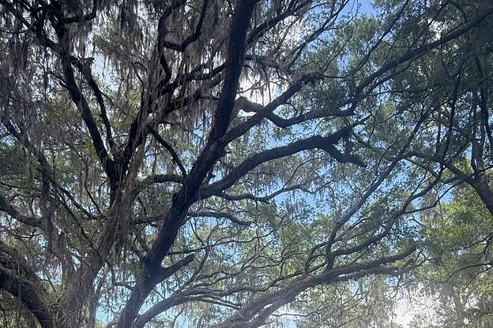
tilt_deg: +13.1
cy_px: 343
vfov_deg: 39.6
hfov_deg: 65.5
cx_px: 242
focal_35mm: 28
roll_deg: -1.1
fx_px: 383
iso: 64
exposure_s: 1/289
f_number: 2.2
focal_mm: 2.22
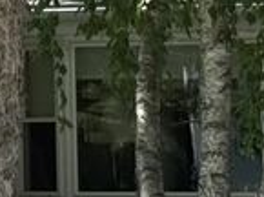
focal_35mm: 340
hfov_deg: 5.6
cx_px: -360
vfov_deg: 4.3
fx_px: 2587
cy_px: -62
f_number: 1.78
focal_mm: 6.76
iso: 80
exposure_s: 1/1149
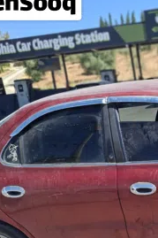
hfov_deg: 21.2
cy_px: 148
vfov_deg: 34.9
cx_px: 214
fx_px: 376
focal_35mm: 57
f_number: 1.8
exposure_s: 1/1083
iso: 50
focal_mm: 5.54
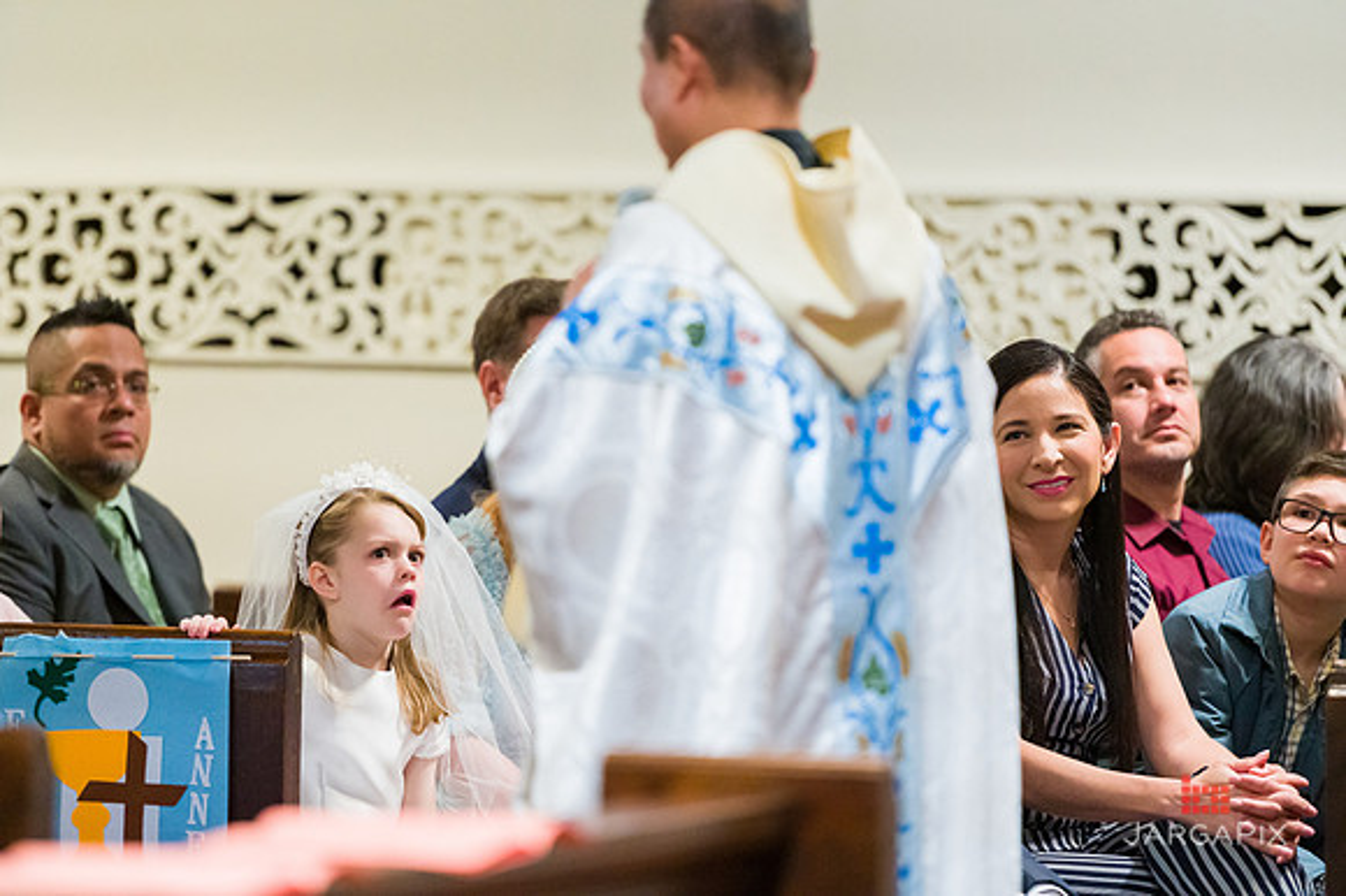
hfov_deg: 10.3
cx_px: 673
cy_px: 448
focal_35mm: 200
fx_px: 7473
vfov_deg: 6.9
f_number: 3.2
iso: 6400
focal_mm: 200
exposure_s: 1/200
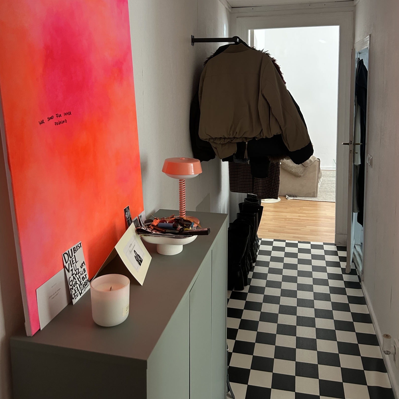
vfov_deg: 51.8
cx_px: 201
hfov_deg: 52.5
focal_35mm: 31
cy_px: 140
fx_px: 404
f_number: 1.5
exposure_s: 1/60
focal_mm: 5.7
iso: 200
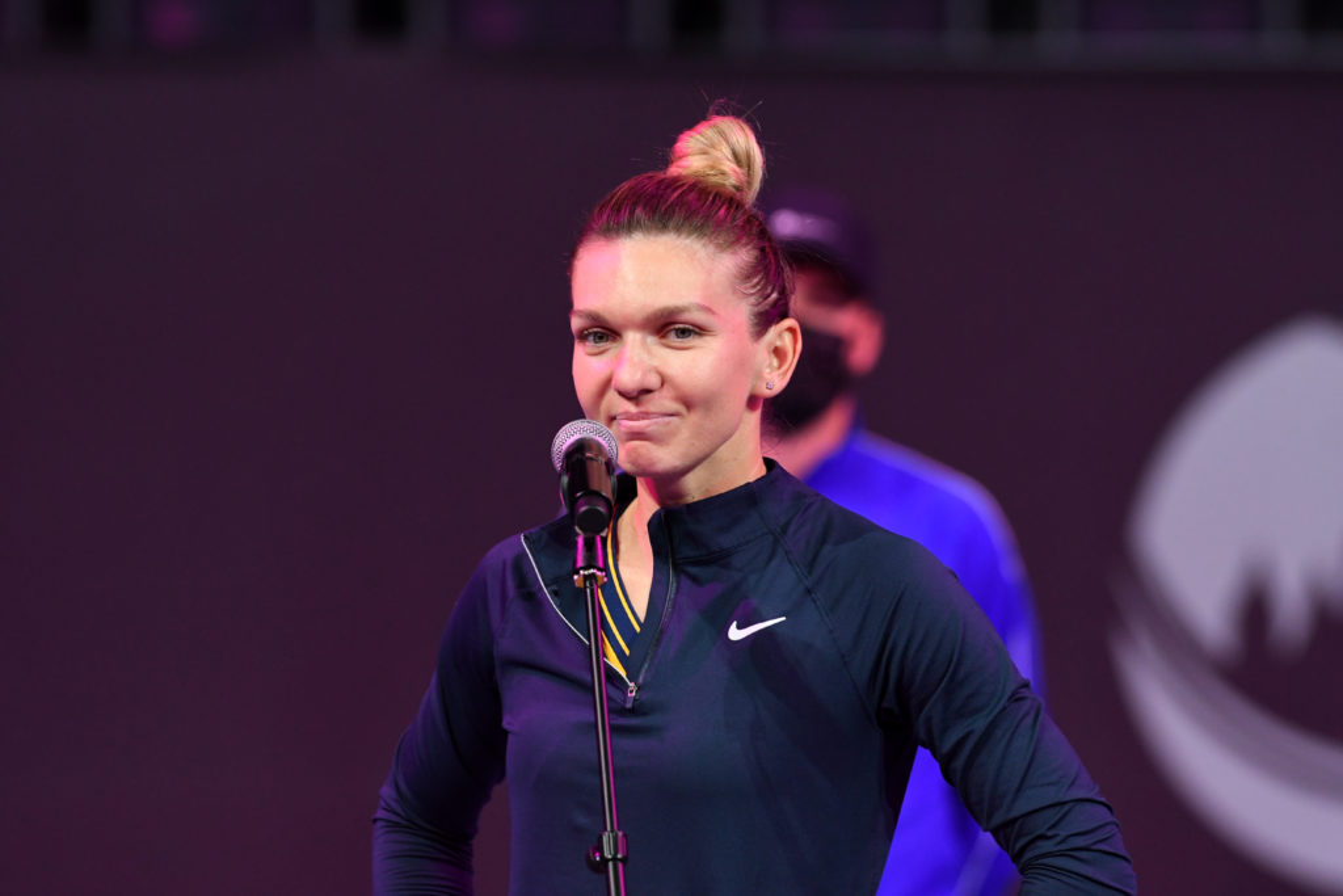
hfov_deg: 4.6
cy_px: 448
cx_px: 672
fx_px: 16789
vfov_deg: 3.1
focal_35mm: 450
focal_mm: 300
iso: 2000
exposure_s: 1/500
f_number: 3.5
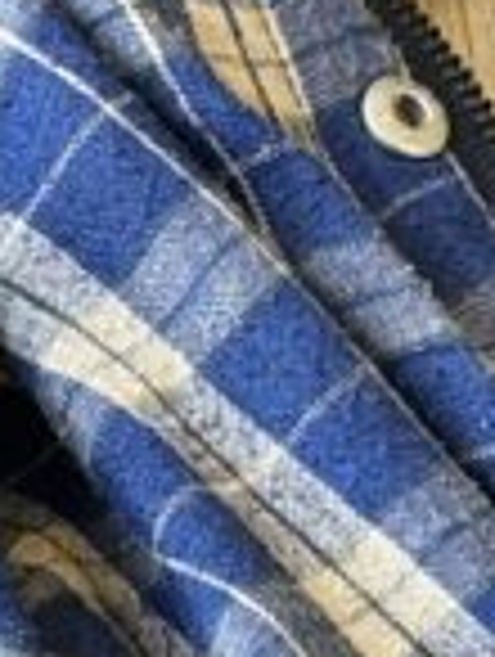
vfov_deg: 8.7
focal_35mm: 168
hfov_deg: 8.1
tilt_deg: -83.0
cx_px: -729
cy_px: 2241
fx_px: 3194
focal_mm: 6.76
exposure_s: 1/106
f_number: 1.78
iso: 200
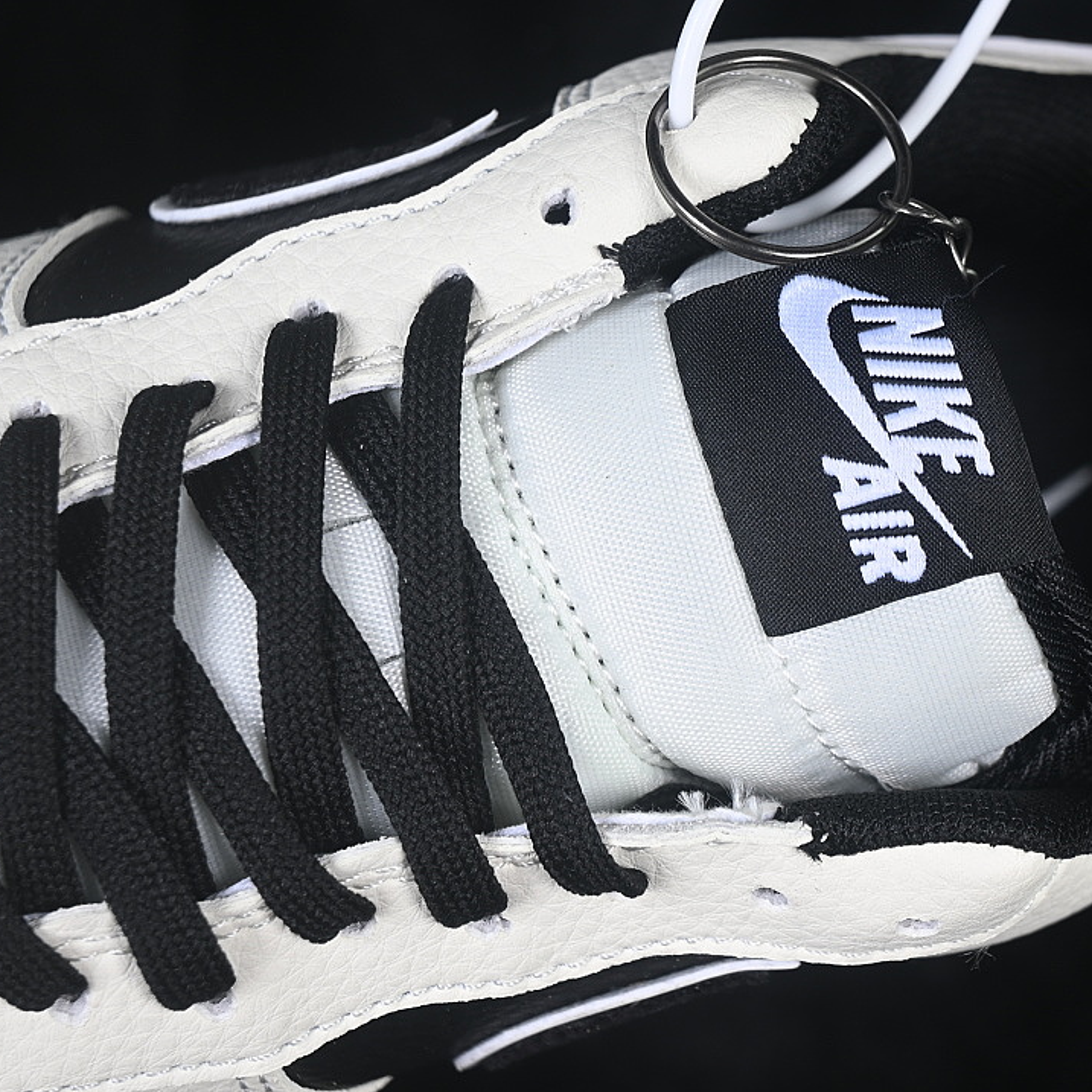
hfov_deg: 18.0
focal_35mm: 96
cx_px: 777
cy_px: 547
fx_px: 3426
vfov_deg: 18.1
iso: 160
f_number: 7.1
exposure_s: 1/60
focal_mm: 50
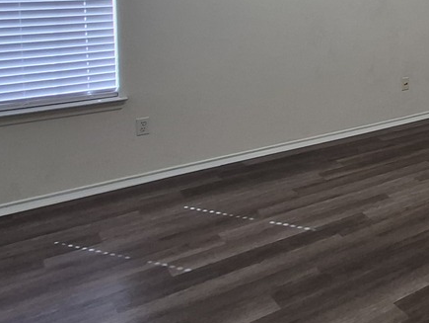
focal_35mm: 43
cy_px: 0
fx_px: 533
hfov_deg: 32.6
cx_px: 559
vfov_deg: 31.2
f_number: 2.2
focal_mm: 1.74
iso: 160
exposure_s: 1/60
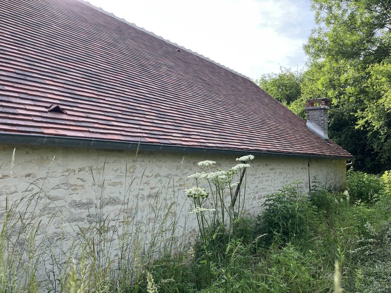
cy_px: 146
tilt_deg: +2.7
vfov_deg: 53.1
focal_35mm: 26
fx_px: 294
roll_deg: -2.7
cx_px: 196
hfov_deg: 67.3
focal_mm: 5.1
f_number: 1.6
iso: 50
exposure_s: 1/537
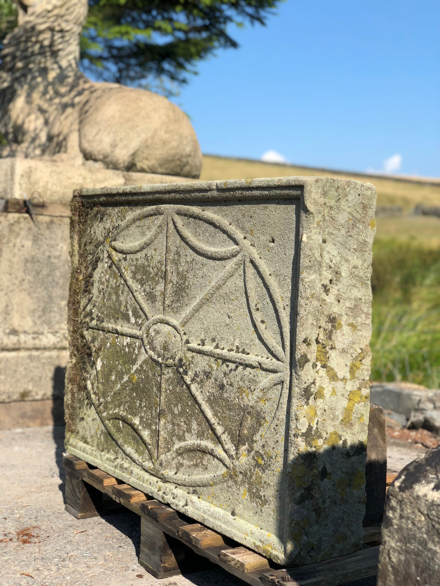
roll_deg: +0.3
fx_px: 881
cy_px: 293
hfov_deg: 28.0
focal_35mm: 52
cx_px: 220
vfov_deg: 36.8
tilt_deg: -3.0
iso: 16
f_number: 2.4
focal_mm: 6
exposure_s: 1/873
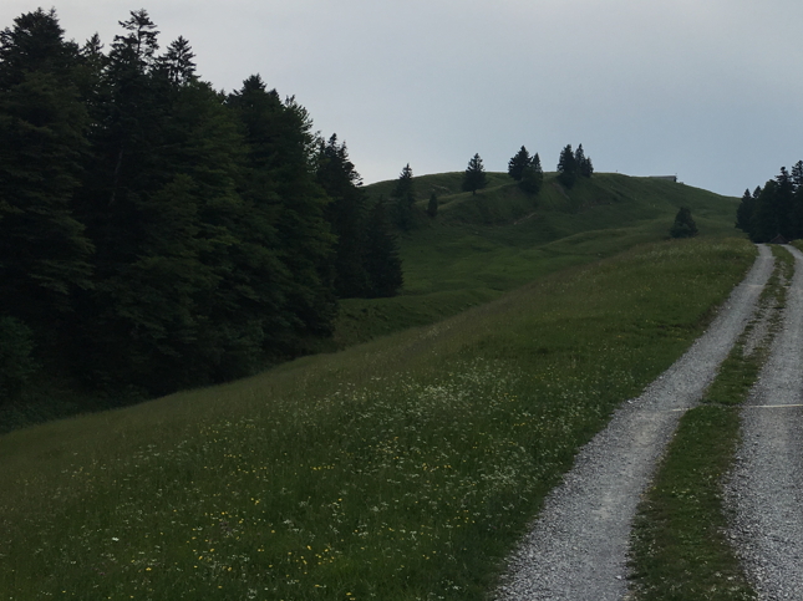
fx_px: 1113
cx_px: 657
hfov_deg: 38.0
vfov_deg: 29.4
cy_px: 106
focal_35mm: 48
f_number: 2.2
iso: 25
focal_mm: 4.15
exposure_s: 1/1508
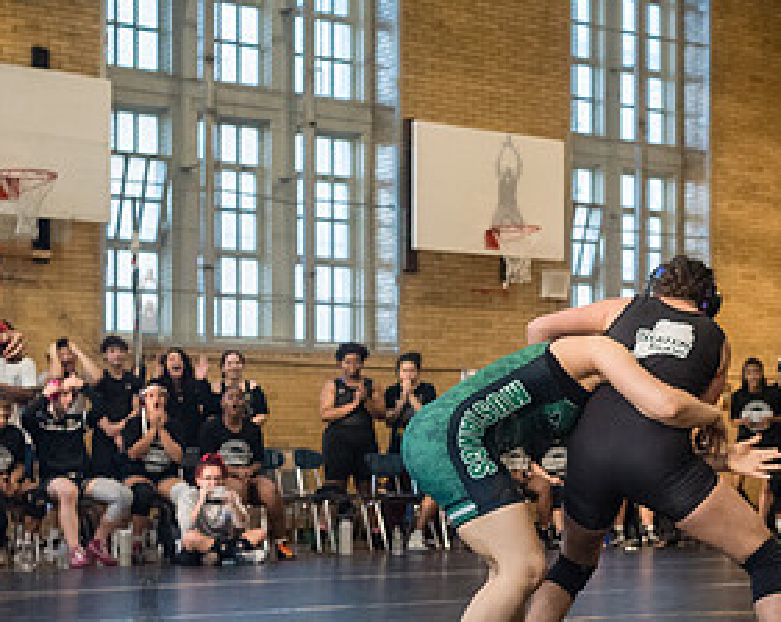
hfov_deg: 24.7
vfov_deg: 19.8
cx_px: 506
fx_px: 1777
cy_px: 451
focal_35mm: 77
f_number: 4
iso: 4000
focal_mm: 35
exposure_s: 1/320
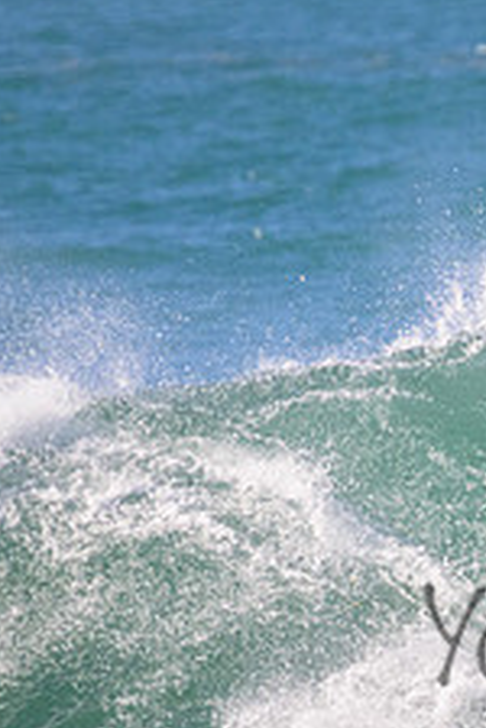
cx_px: 758
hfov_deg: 0.7
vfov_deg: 1.0
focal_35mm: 2061
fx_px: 41732
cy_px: 607
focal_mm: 800
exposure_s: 1/2000
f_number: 11
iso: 2200
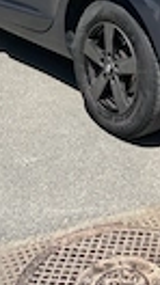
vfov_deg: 22.4
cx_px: 164
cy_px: -73
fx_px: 650
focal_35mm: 86
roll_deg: -0.4
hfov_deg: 13.8
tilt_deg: -6.1
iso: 50
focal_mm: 5.7
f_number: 1.5
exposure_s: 1/2208
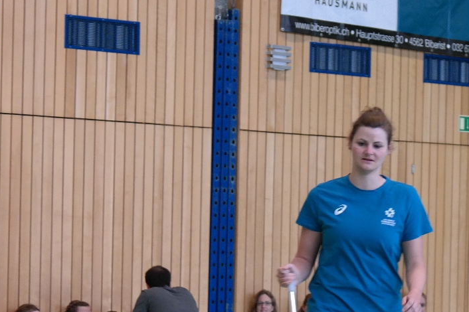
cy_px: 314
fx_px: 2656
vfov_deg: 6.7
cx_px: 365
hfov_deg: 10.1
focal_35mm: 204
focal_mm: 59
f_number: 4
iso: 800
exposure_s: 1/100
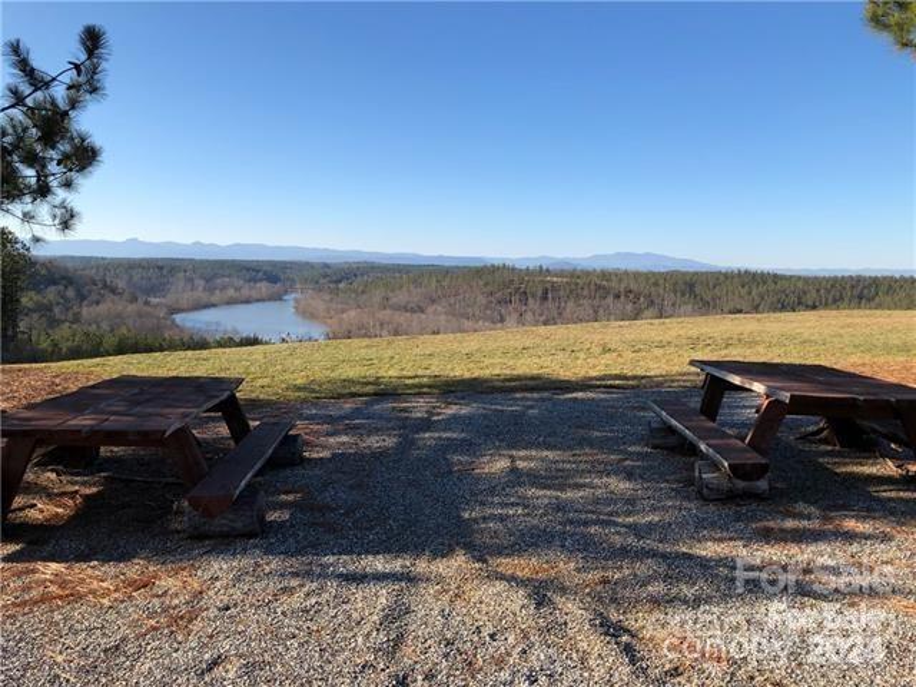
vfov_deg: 49.7
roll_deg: -1.1
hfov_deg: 63.4
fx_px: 741
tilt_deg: -5.2
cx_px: 458
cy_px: 344
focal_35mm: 28
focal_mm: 3.99
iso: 20
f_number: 1.8
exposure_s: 1/1412
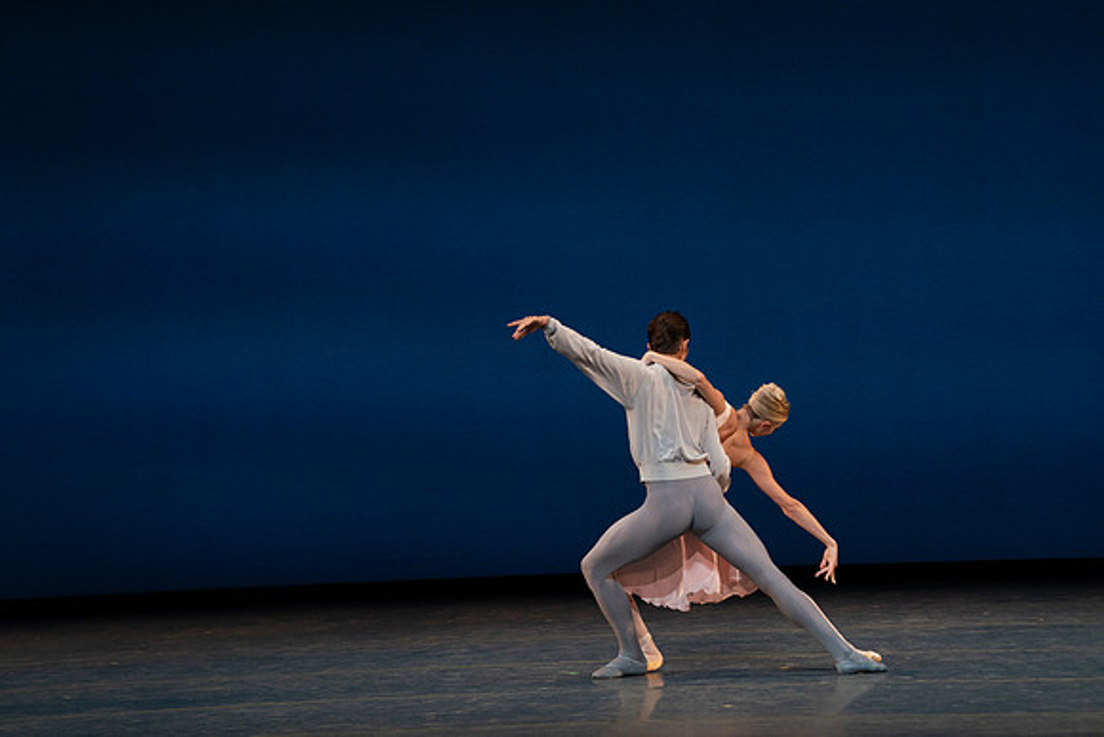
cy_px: 368
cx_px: 552
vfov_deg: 6.9
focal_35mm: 200
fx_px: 6134
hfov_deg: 10.3
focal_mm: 200
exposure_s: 1/500
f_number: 8
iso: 3200
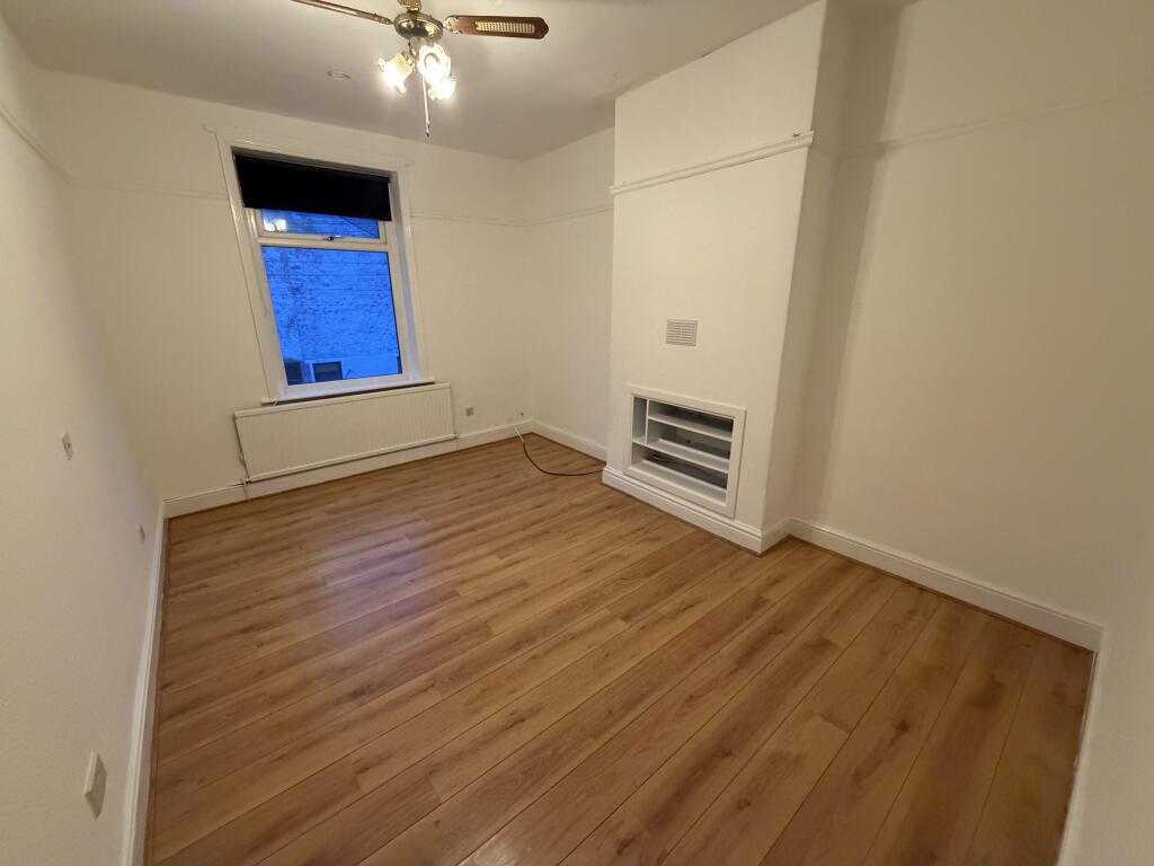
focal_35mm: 14
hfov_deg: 102.1
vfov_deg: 85.7
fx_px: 467
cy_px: 433
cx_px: 577
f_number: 2.2
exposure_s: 1/50
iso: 640
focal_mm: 2.22
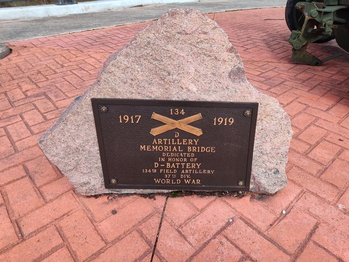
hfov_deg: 73.9
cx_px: 174
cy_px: 131
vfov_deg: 58.9
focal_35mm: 23
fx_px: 232
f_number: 1.8
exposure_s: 1/679
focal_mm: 5.56
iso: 100
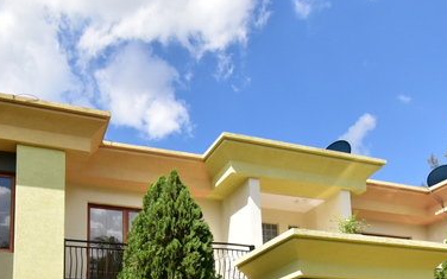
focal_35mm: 35
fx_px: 426
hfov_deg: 54.4
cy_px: 318
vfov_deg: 31.5
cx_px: 155
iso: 800
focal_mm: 10
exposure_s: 1/1250
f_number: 8
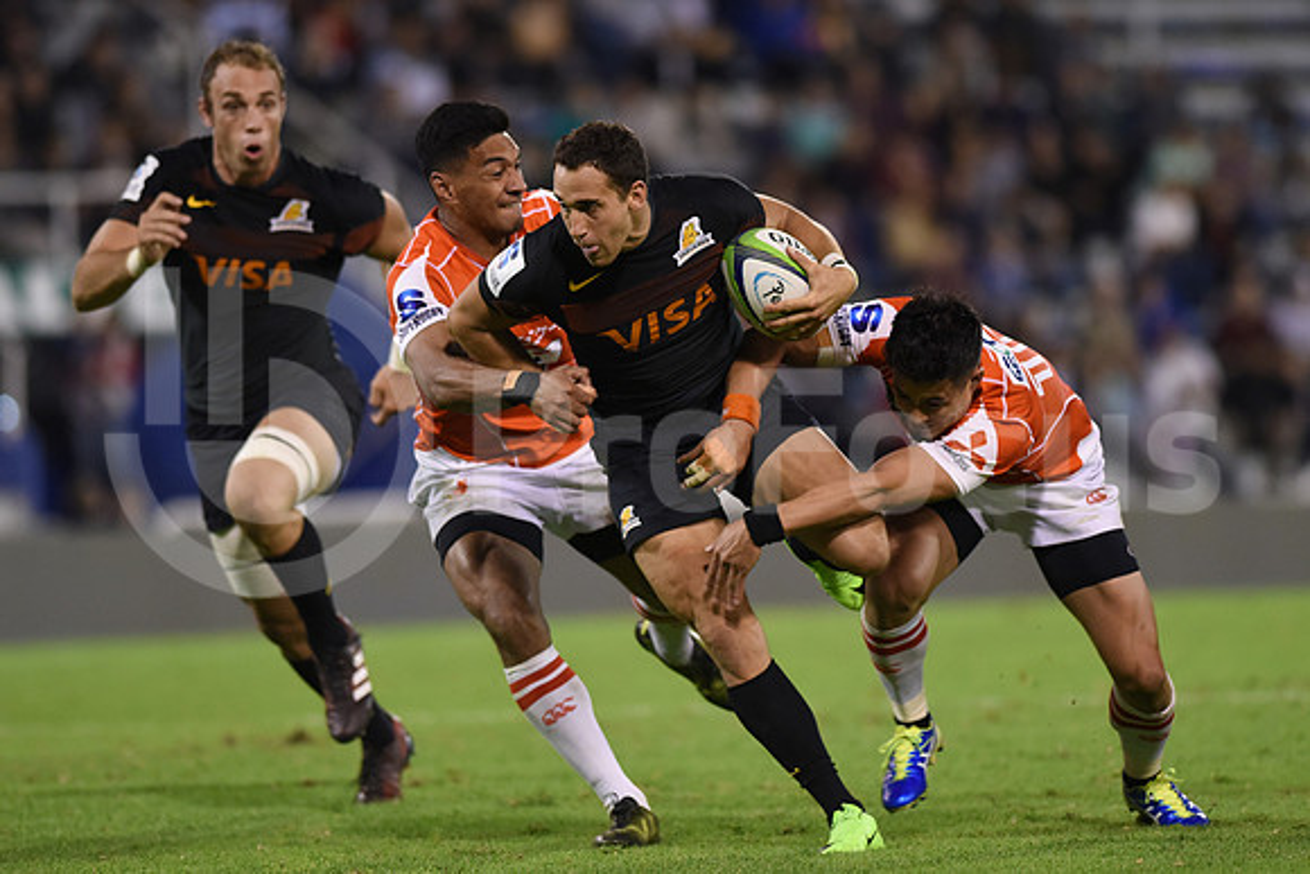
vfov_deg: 4.6
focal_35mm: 300
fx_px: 10919
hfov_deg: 6.9
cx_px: 655
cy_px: 437
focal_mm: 300
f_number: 2.8
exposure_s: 1/800
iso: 2000
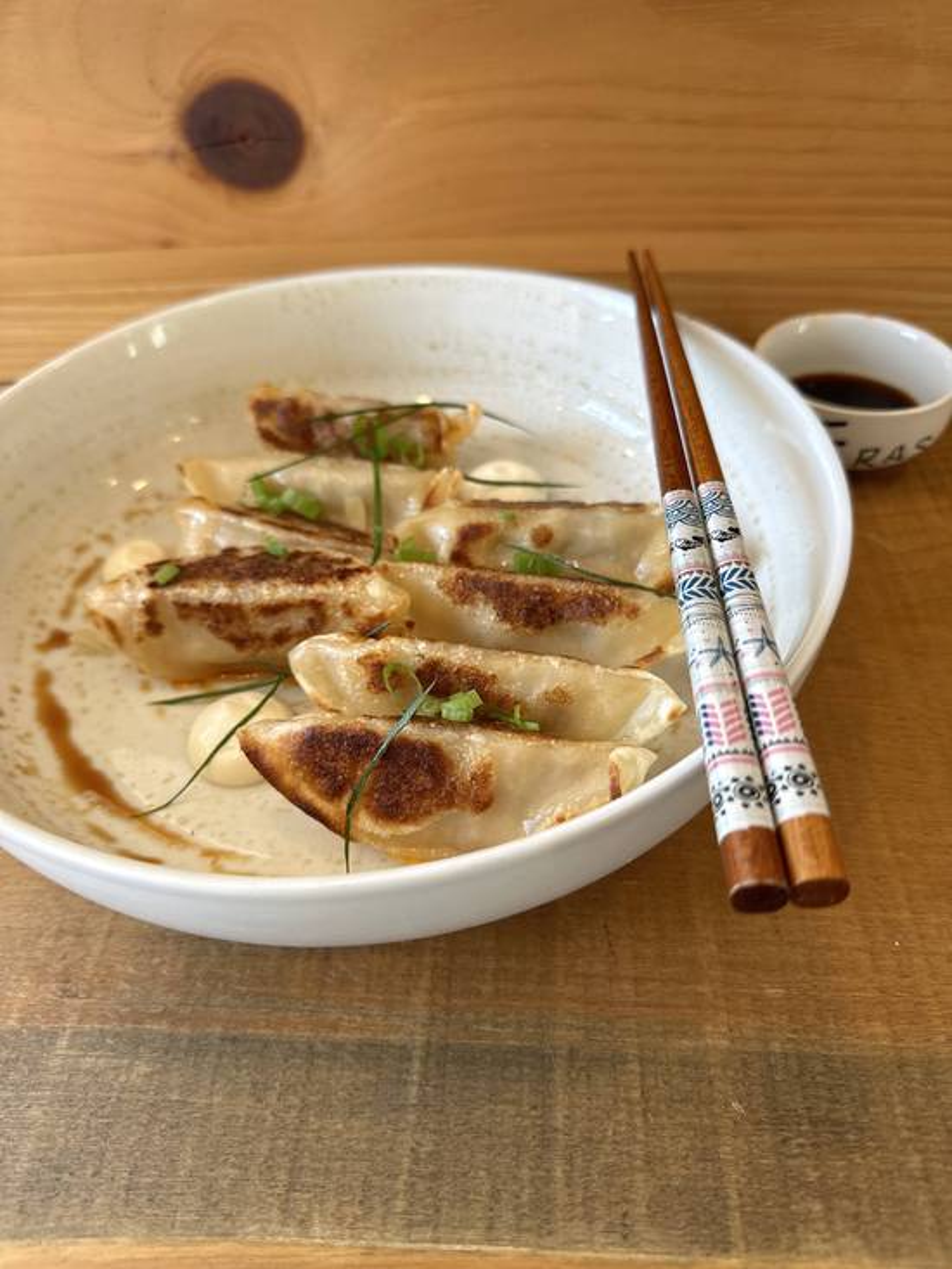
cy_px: 634
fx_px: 880
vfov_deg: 71.6
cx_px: 476
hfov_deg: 56.8
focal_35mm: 24
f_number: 1.78
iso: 64
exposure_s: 1/176
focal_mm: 6.86
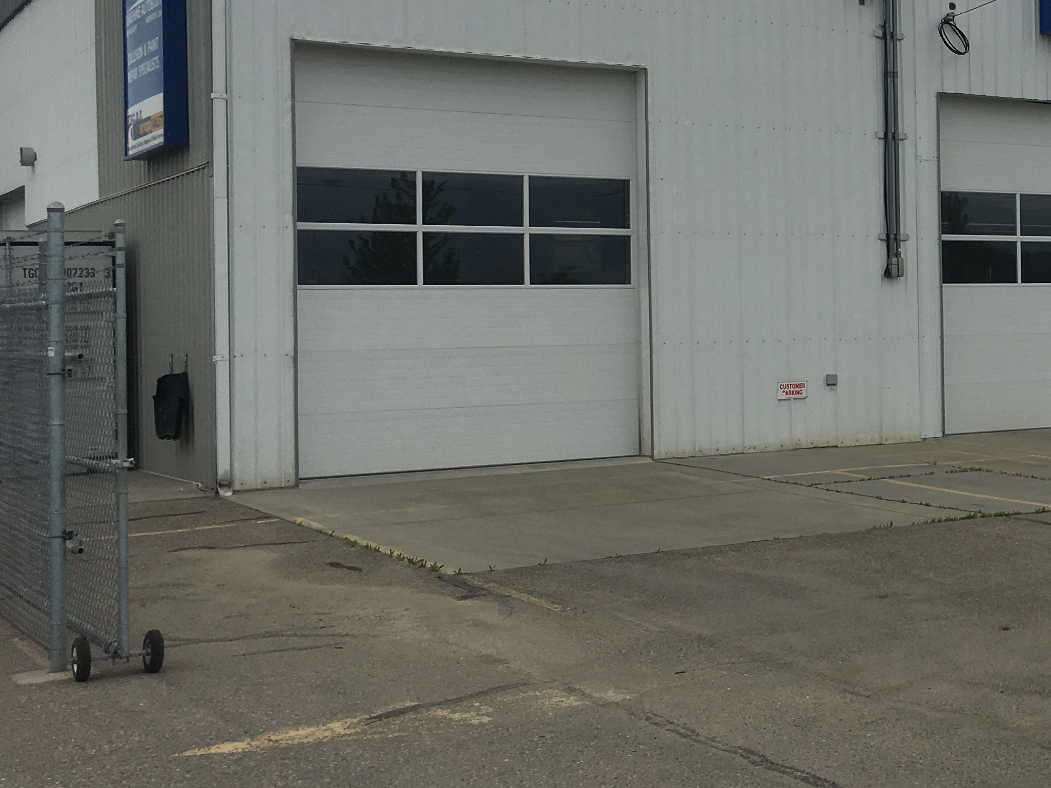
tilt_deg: +2.1
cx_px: 1017
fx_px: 1731
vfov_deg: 25.6
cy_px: 284
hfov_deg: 31.6
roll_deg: +0.5
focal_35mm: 57
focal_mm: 4.15
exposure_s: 1/1399
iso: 25
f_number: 2.2
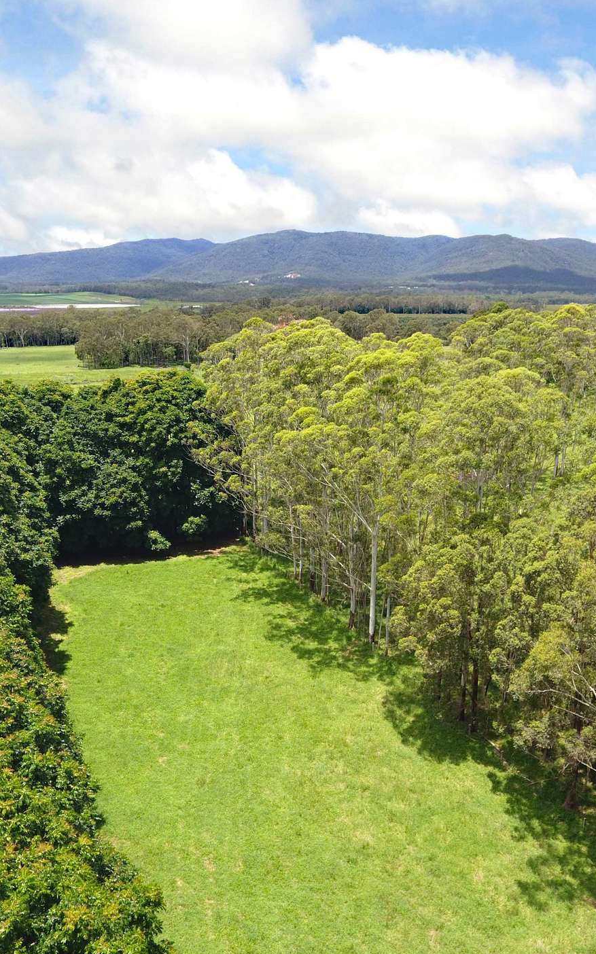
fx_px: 754
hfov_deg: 43.1
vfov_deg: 64.6
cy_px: 477
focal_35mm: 29
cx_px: 293
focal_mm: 3.61
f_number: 2.8
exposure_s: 1/325
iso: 100
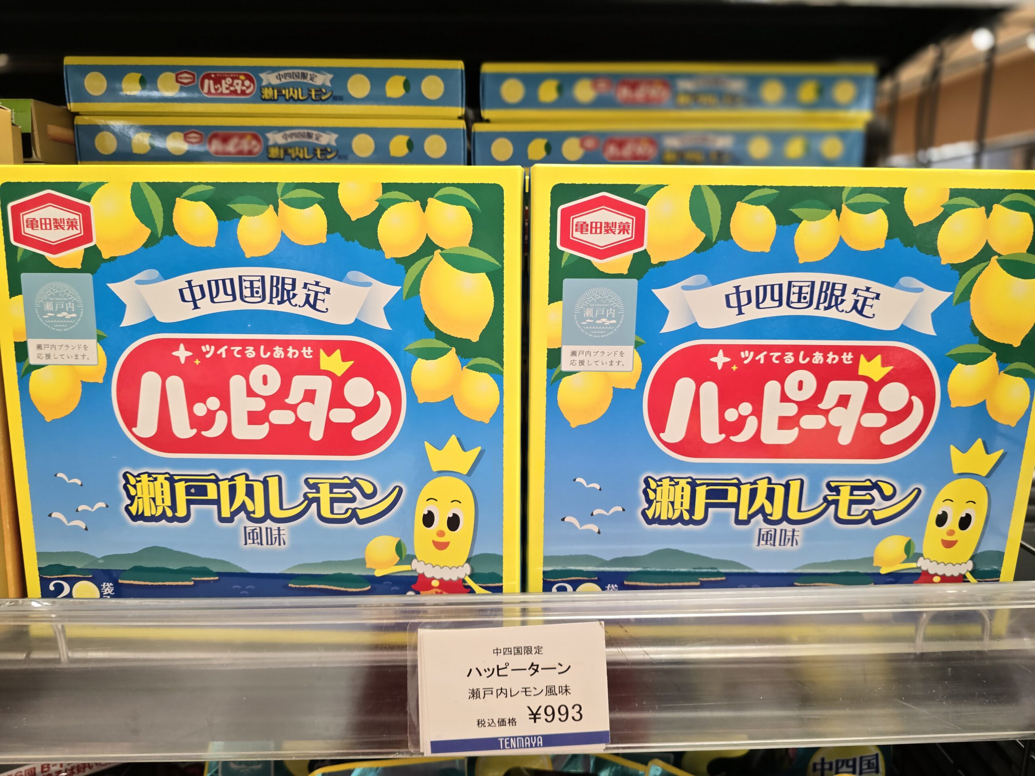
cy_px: 388
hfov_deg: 73.9
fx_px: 688
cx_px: 518
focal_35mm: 23
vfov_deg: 58.9
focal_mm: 6.3
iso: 80
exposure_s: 1/120
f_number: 1.7
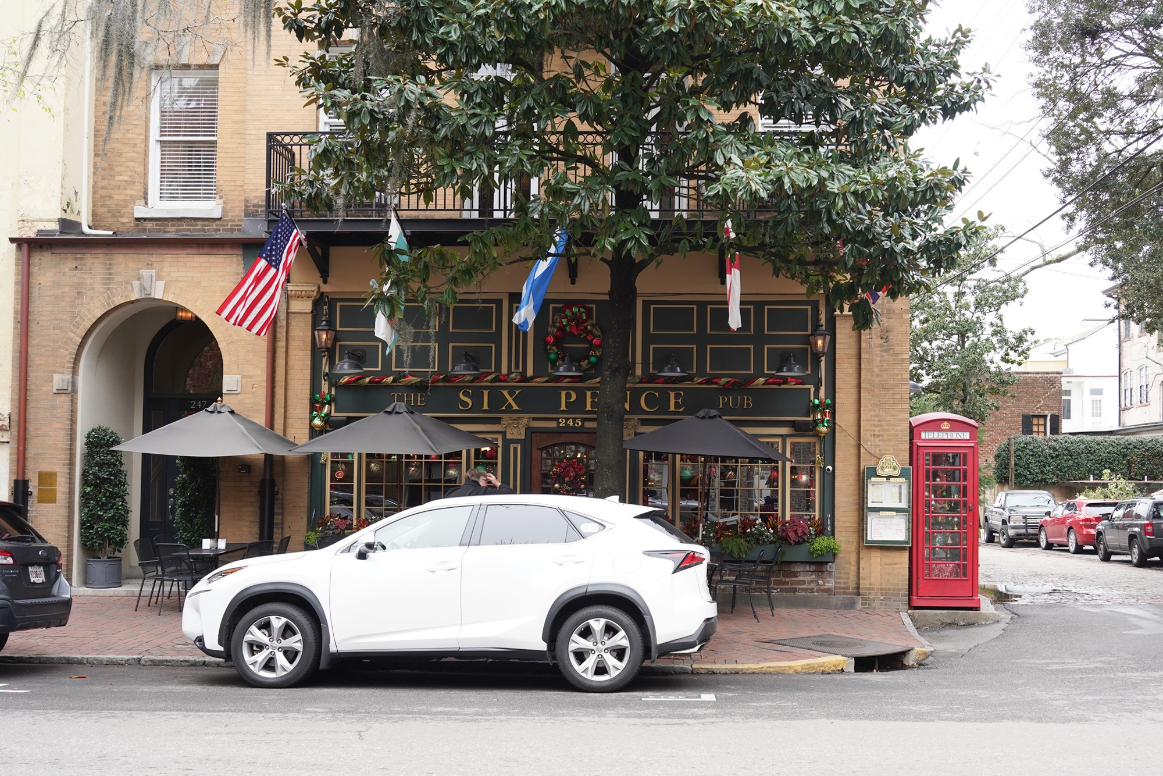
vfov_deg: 37.9
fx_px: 1131
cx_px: 582
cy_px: 388
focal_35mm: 35
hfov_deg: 54.4
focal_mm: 35
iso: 400
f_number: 6.3
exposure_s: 1/100
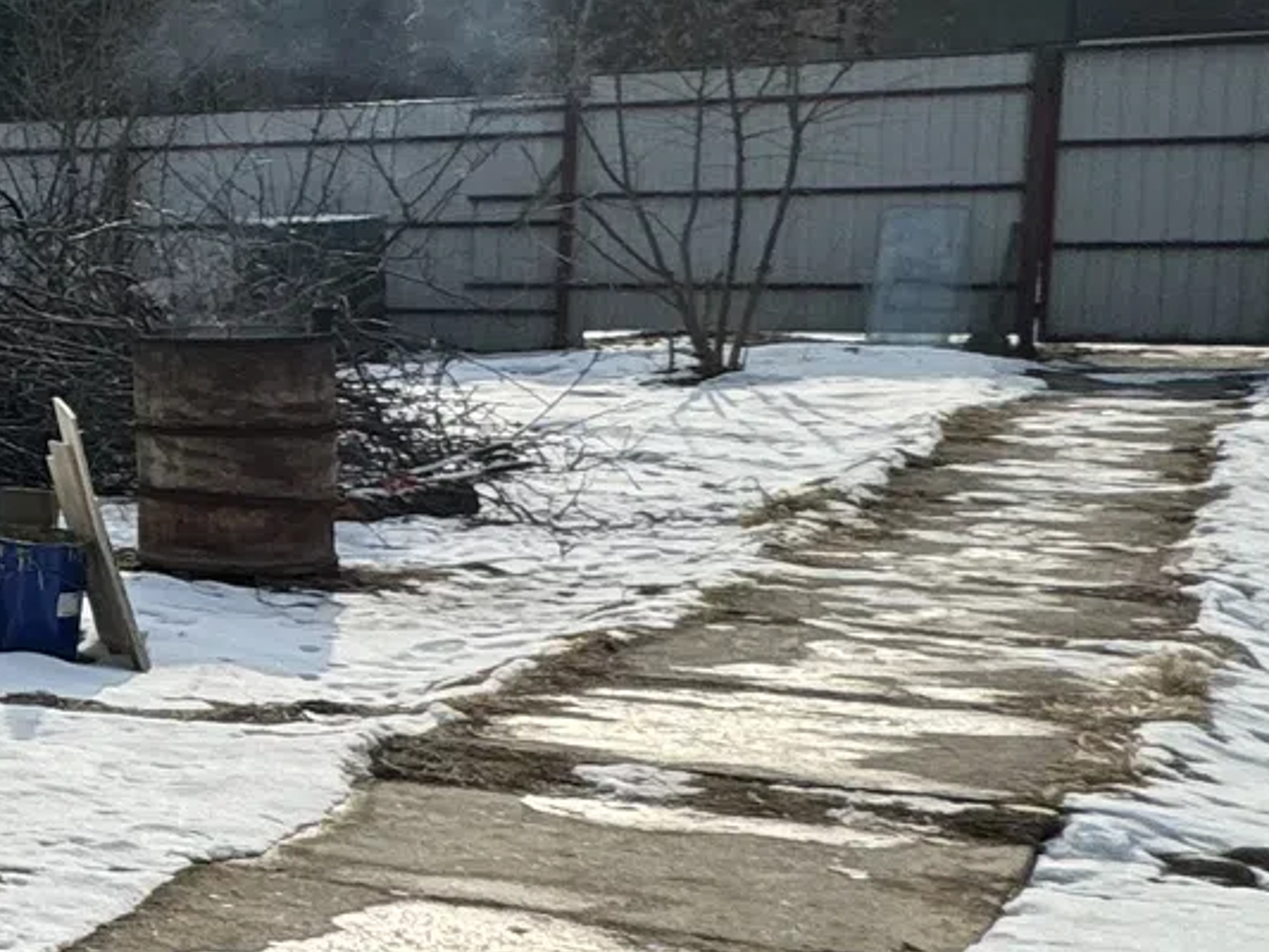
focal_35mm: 63
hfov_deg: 17.0
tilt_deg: -3.2
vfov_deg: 23.3
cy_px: 400
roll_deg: +1.6
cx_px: -1526
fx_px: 2310
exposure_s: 1/1567
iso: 50
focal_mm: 2.22
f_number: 2.2
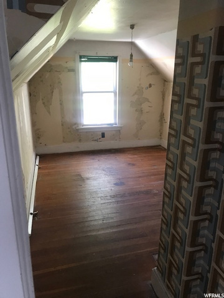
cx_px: 112
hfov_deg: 49.7
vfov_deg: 63.4
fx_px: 242
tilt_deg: -16.3
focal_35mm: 28
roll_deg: -0.2
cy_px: 149
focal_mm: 3.99
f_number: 1.8
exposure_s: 1/17
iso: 40
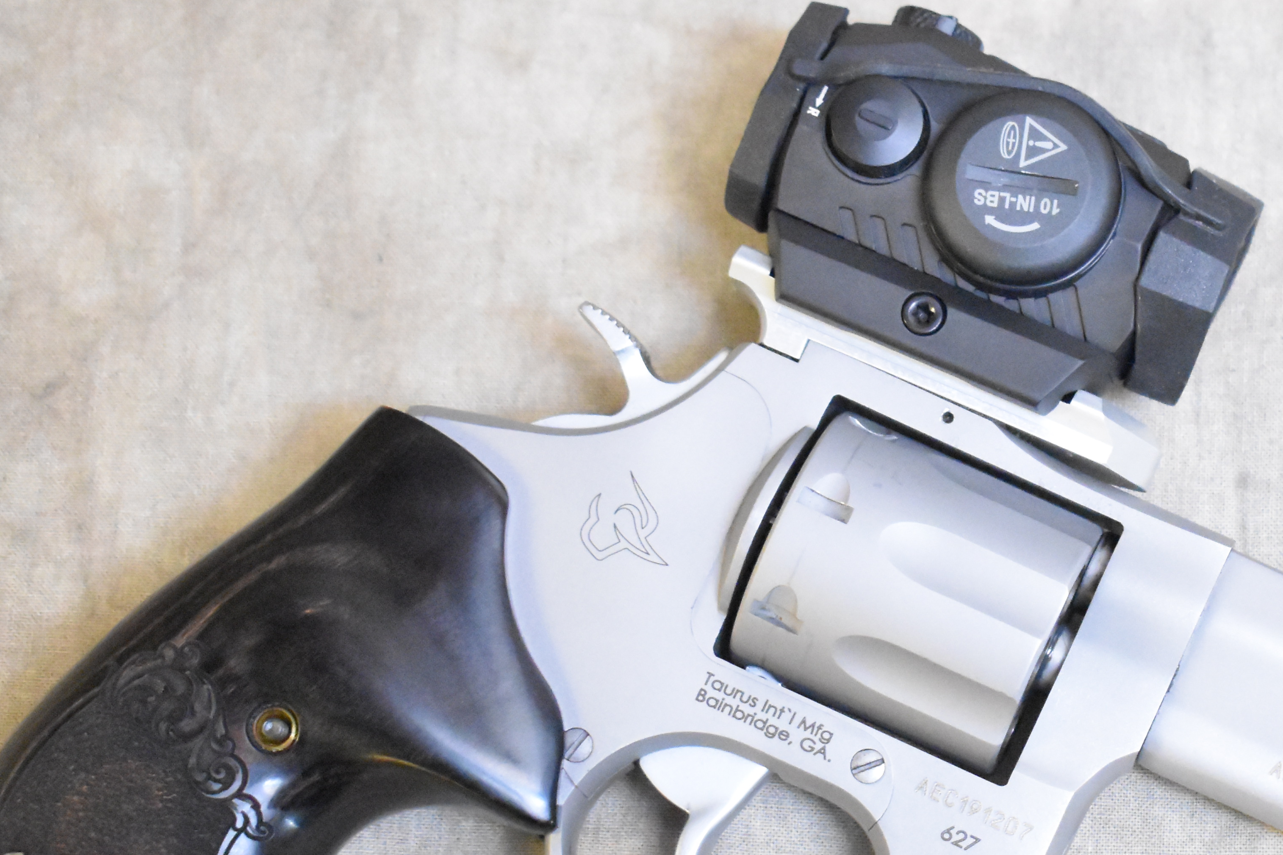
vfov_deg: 13.1
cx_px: 1140
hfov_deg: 19.3
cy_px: 615
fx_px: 3706
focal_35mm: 104
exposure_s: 1/125
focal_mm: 35
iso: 10000
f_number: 4.5
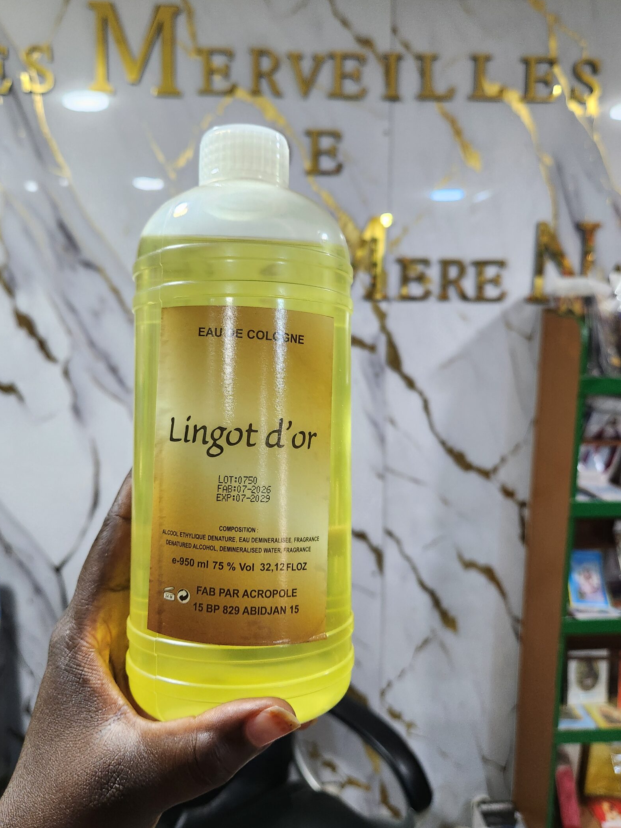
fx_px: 670
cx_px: 293
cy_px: 389
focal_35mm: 28
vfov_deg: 63.4
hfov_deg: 49.7
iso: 250
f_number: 1.8
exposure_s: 1/100
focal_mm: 5.4
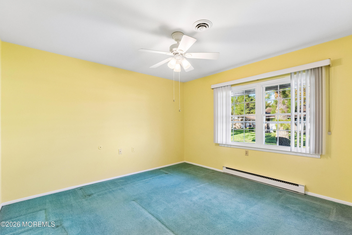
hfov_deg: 100.4
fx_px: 147
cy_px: 118
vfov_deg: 77.3
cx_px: 176
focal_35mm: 15
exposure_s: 1/125
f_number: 7.1
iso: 1250
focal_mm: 15
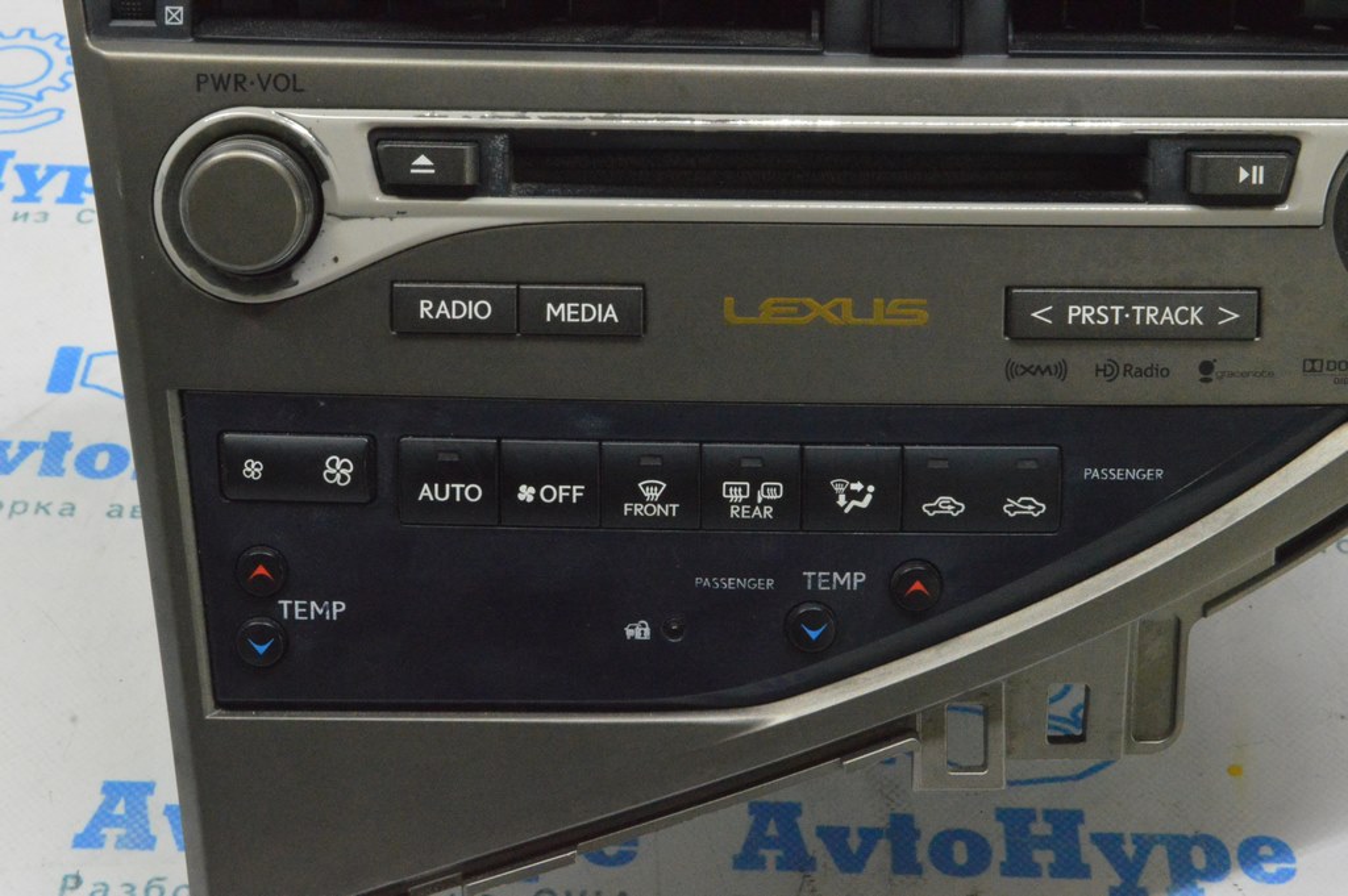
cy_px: 448
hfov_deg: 29.3
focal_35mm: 69
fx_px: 2582
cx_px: 674
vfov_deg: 19.7
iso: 6400
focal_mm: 46
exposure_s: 1/15
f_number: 20
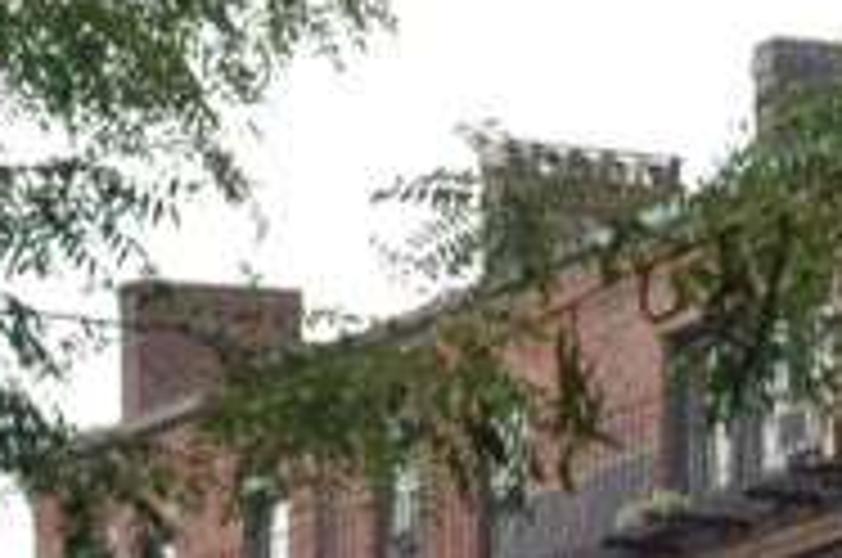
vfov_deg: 3.2
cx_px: 896
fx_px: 9900
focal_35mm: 424
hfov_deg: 4.9
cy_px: 1343
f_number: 9
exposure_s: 1/320
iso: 640
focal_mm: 48
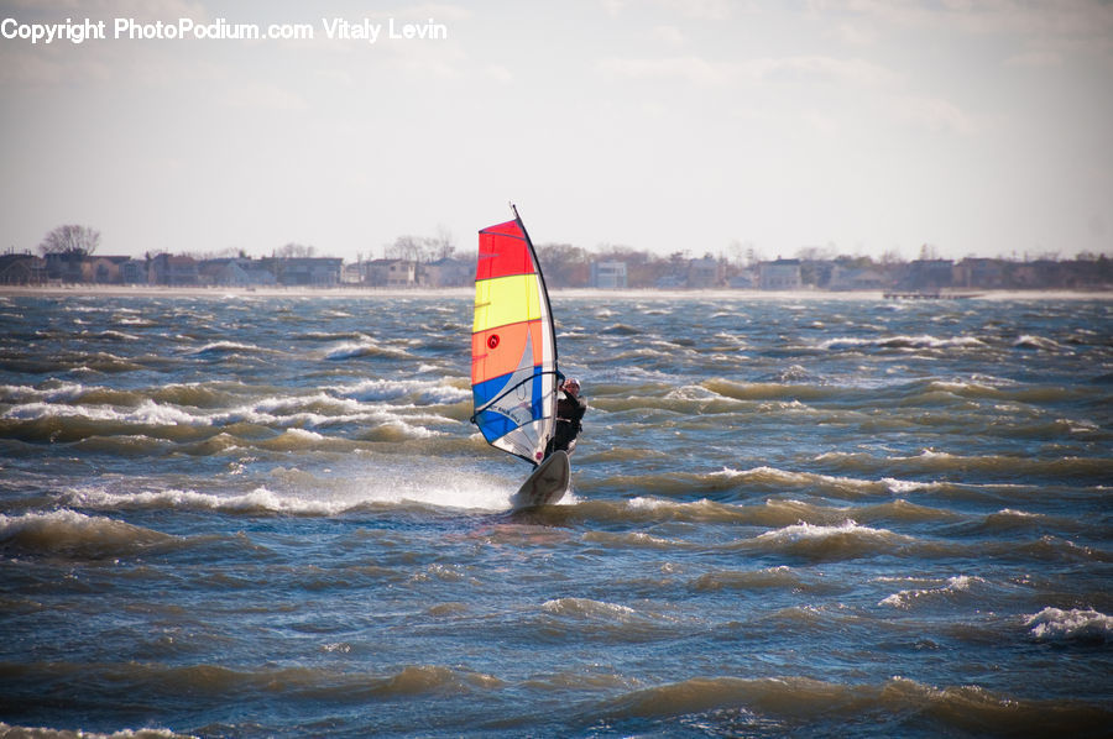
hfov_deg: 6.9
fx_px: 9265
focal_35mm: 300
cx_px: 556
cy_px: 370
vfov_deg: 4.6
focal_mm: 200
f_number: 6.3
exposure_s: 1/2000
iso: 200
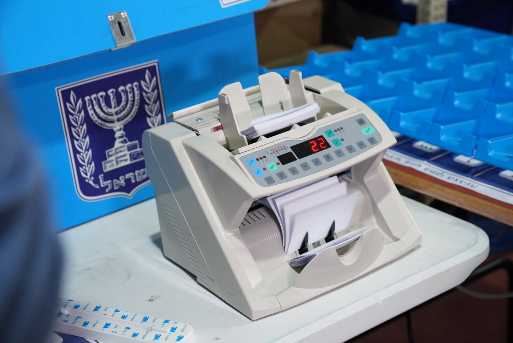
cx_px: 256
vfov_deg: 19.5
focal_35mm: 70
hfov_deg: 28.8
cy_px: 172
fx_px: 998
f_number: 5
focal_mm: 70
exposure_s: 1/125
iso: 2500
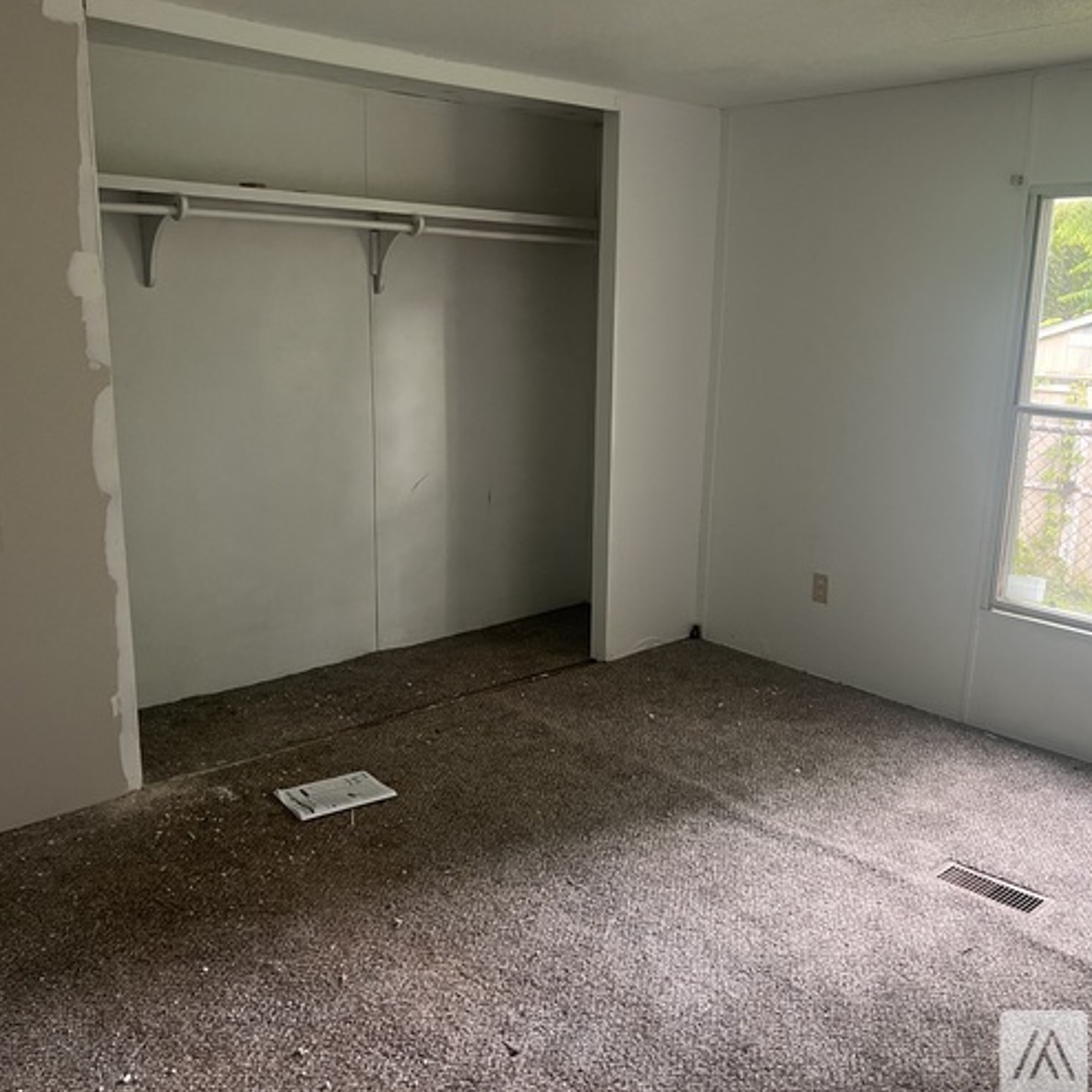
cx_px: 620
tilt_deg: -13.4
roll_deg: -0.7
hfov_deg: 52.4
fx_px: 1106
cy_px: 546
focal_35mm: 31
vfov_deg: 52.5
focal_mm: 5.7
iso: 160
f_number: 1.5
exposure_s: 1/60
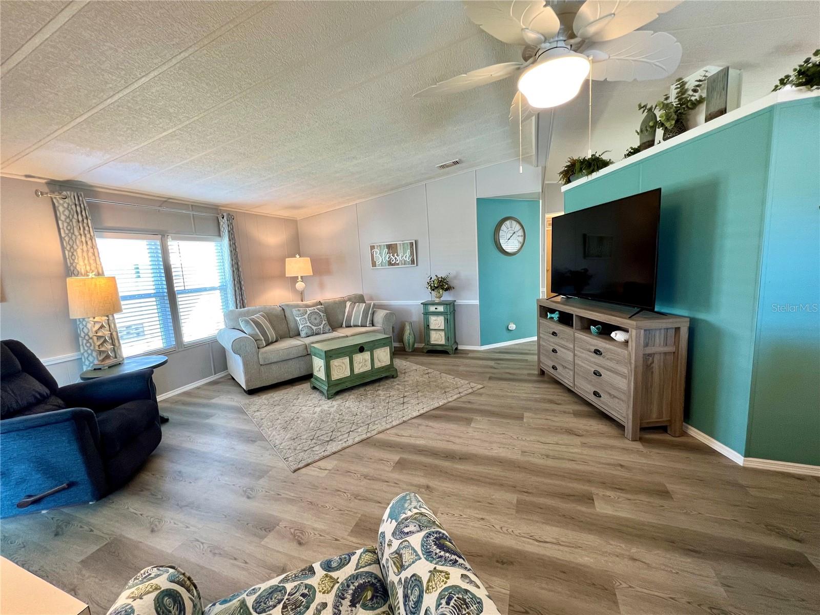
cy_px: 308
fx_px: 308
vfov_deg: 89.9
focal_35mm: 13
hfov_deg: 106.2
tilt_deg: -8.6
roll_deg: +3.8
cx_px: 410
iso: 125
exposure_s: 1/60
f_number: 1.8
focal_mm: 1.57
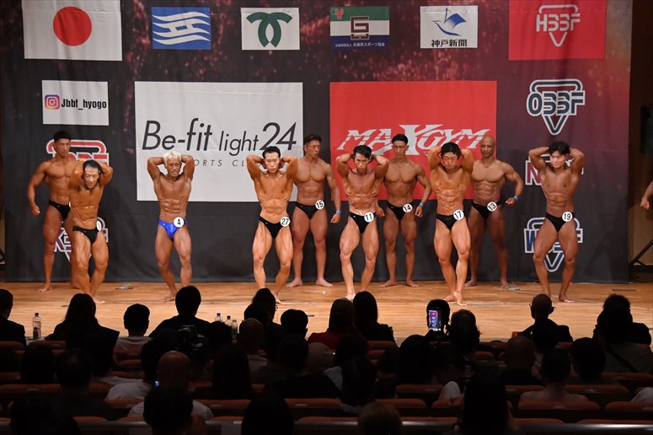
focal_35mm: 123
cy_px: 218
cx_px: 326
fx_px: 2230
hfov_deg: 16.7
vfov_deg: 11.1
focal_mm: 82
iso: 7200
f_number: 5.6
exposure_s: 1/400
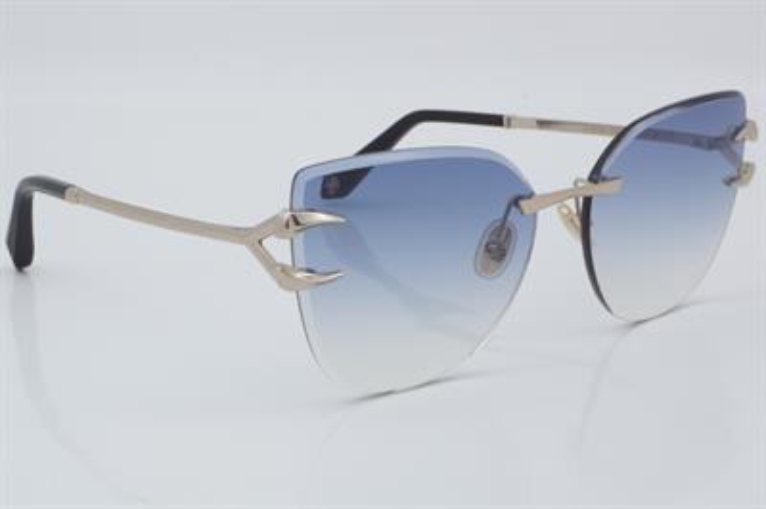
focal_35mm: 82
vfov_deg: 16.5
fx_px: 1754
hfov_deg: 24.6
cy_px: 254
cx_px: 383
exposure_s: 1/4
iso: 100
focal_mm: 55
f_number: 32
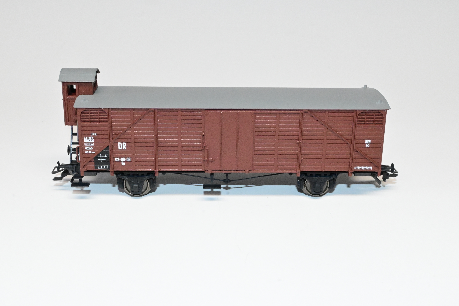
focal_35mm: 46
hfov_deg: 43.0
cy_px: 153
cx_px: 230
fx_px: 583
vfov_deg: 29.4
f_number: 16
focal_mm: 30.5
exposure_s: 1/60
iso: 7200
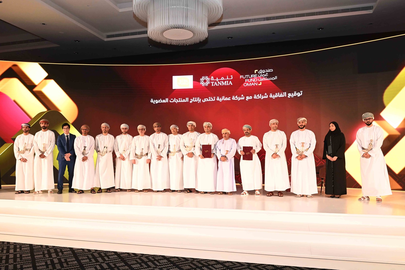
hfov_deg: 60.3
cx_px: 202
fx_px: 349
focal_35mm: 31
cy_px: 135
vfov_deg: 42.3
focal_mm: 31
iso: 5000
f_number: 8
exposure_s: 1/125
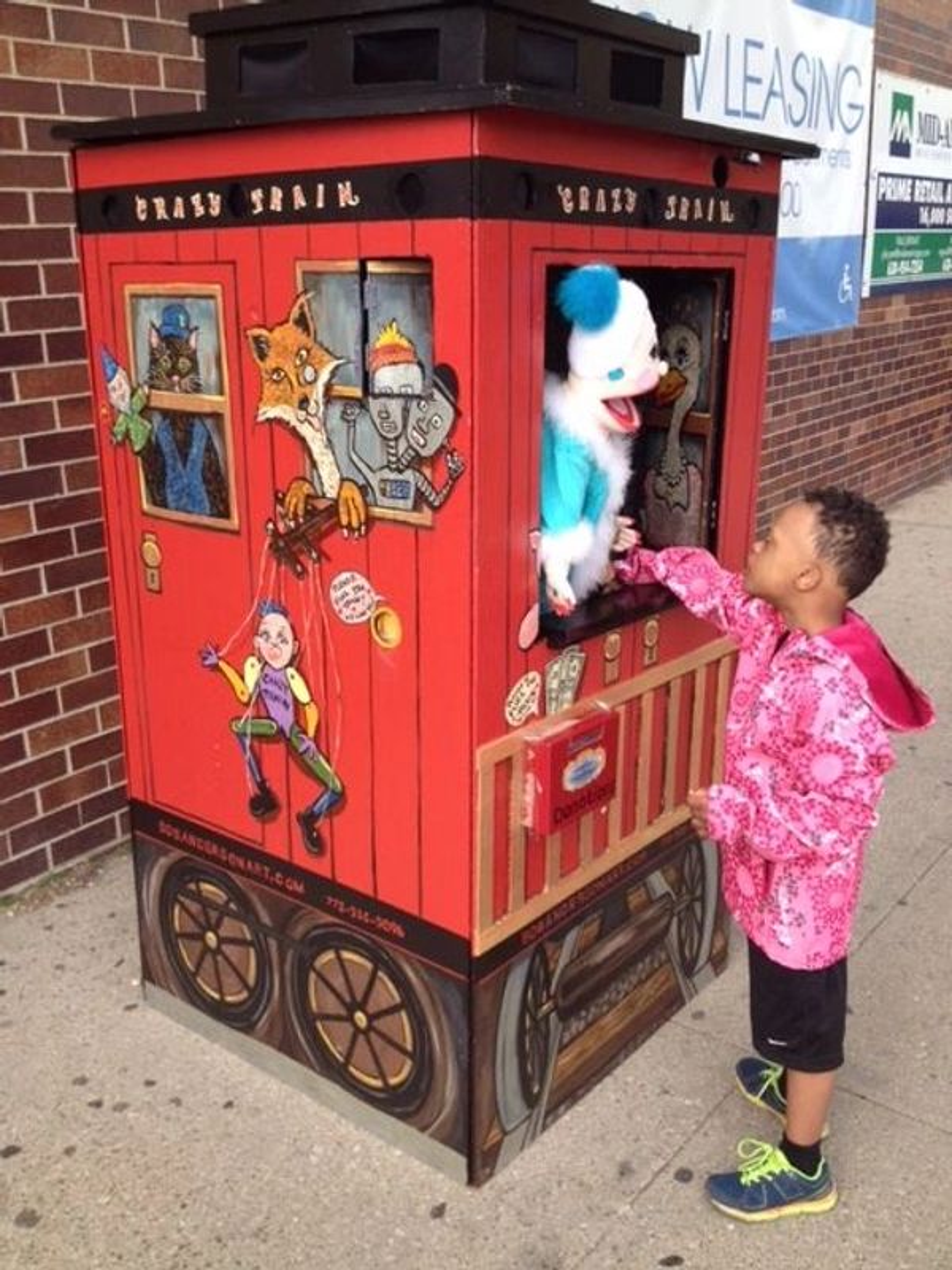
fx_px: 1283
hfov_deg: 40.7
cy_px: 635
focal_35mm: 35
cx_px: 476
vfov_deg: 52.6
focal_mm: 4.28
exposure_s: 1/120
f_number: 2.4
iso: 64
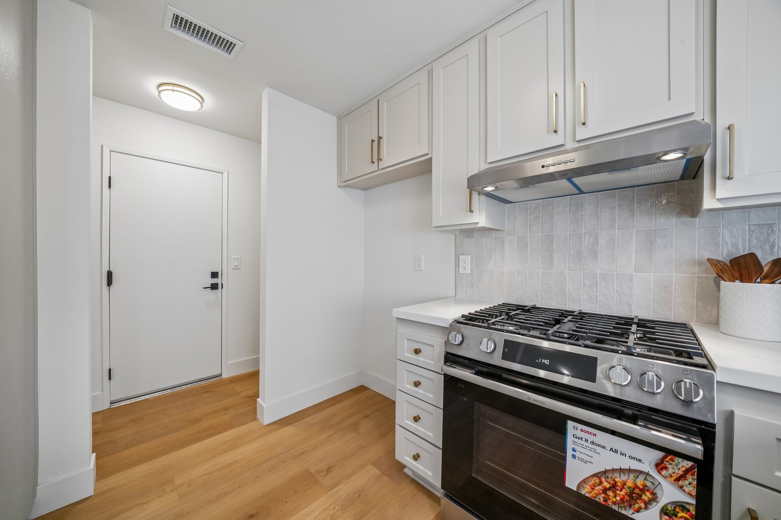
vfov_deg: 90.0
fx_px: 260
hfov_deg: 112.6
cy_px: 260
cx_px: 390
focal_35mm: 12
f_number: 8
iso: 640
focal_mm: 12
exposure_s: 1/30
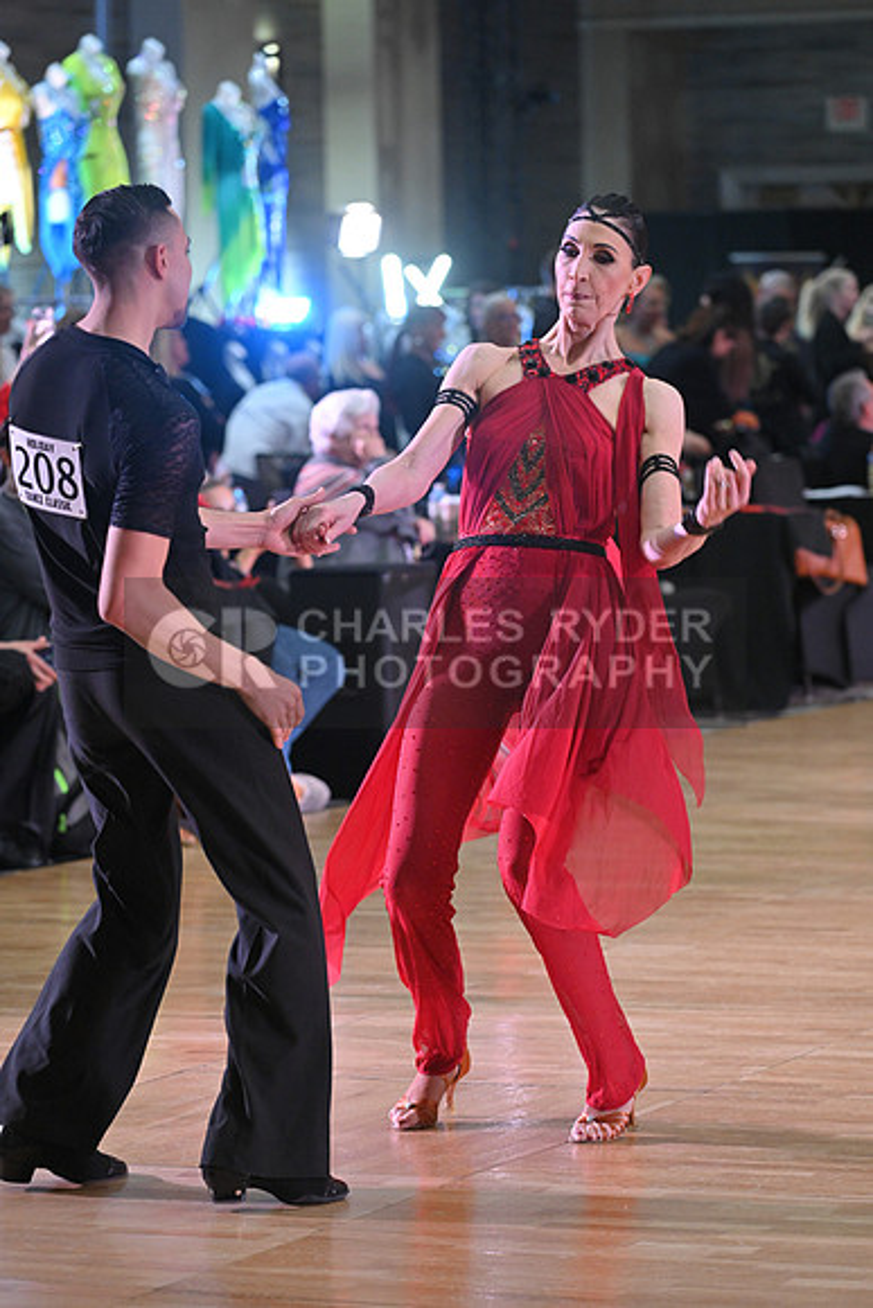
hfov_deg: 9.5
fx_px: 5271
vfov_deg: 14.2
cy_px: 654
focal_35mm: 145
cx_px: 436
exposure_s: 1/320
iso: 3200
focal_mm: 145
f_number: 5
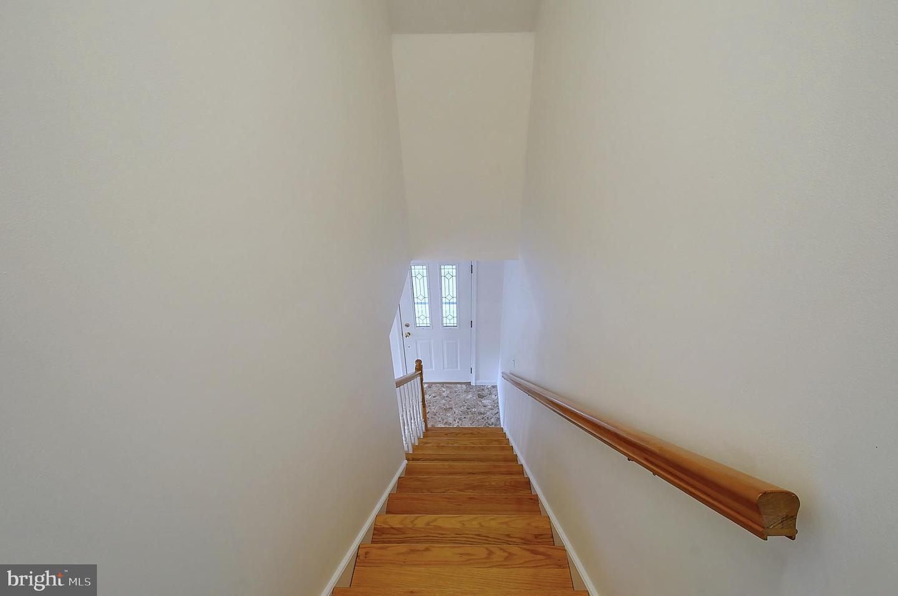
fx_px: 374
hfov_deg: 100.5
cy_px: 298
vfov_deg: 77.2
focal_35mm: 15
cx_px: 449
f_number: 8
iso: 800
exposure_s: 1/2.5
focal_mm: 10
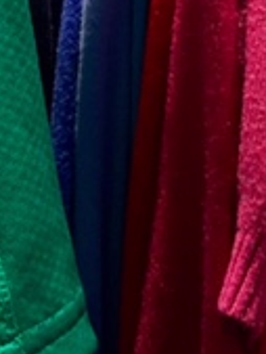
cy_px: 4
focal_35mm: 110
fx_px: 1126
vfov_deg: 17.5
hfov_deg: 13.5
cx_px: 101
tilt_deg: -10.4
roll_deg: -0.4
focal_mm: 4.15
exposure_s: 1/30
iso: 100
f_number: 2.2
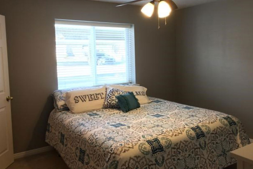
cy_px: 73
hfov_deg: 58.7
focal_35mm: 32
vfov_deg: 41.0
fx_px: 225
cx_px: 133
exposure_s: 1/30
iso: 64
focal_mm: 4.15
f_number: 2.2
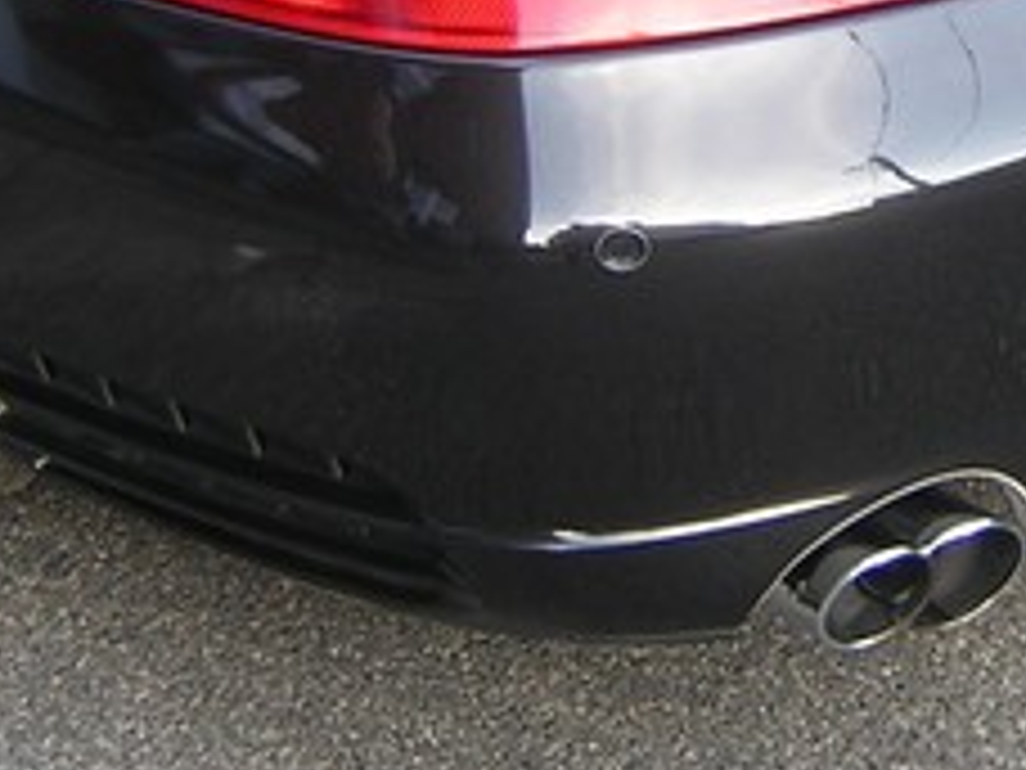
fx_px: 2994
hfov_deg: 19.1
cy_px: 50
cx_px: 914
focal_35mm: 101
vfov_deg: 14.5
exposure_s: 1/53.8
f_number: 2.6
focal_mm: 4.7
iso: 100
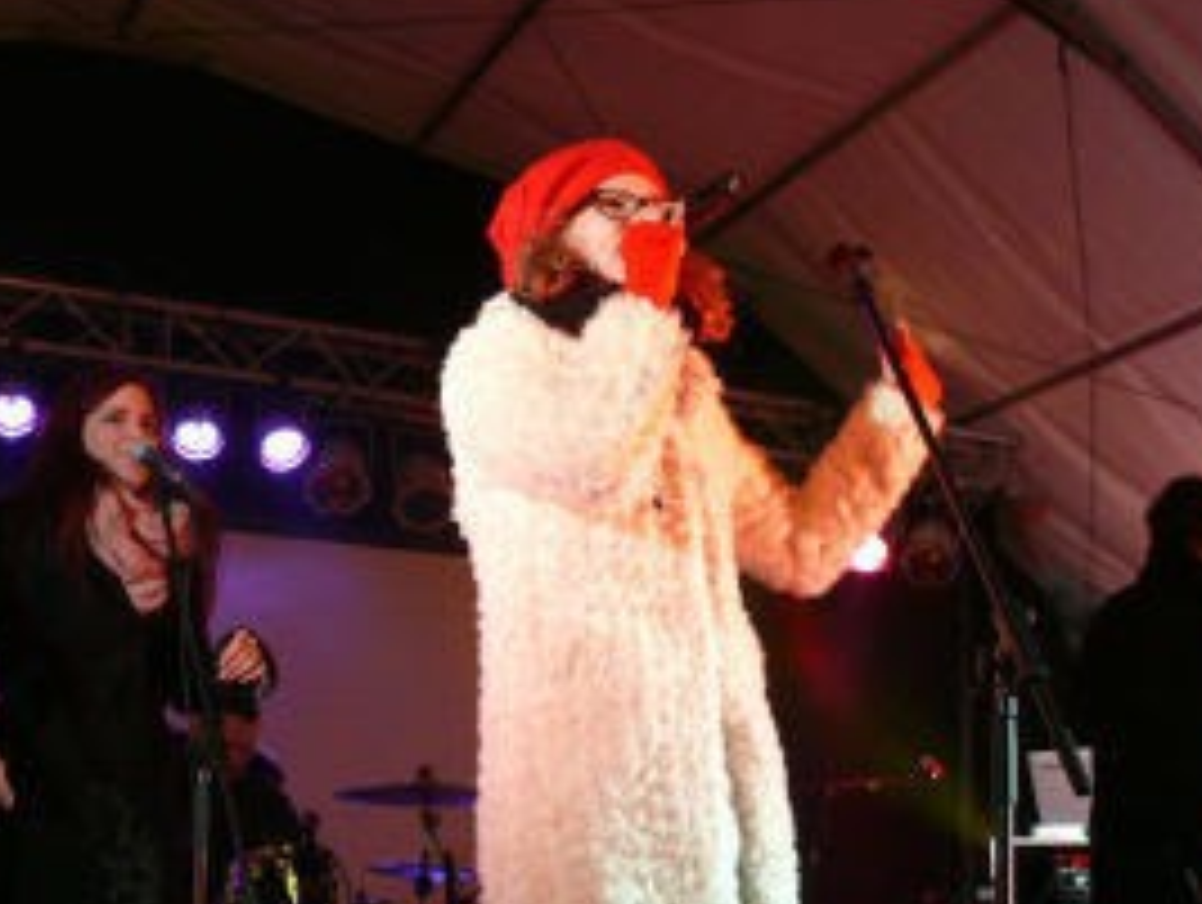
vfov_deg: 24.6
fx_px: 2051
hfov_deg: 32.6
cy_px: 693
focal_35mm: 59
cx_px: 554
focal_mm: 7.4
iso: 160
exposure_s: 1/30
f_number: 2.8
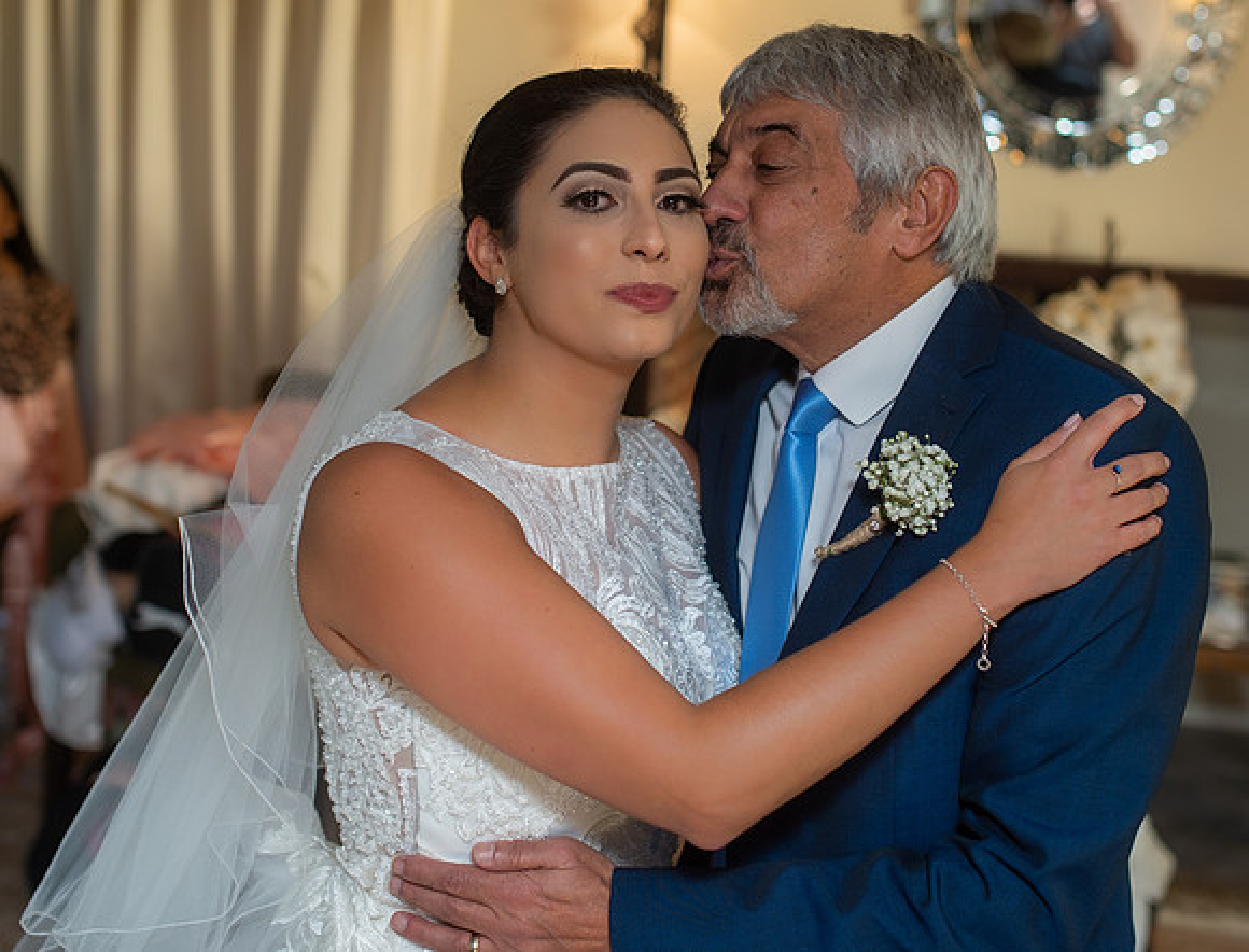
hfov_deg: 34.2
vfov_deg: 26.1
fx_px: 2030
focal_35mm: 56
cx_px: 639
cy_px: 256
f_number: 2.5
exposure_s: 1/100
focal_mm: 35
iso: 125
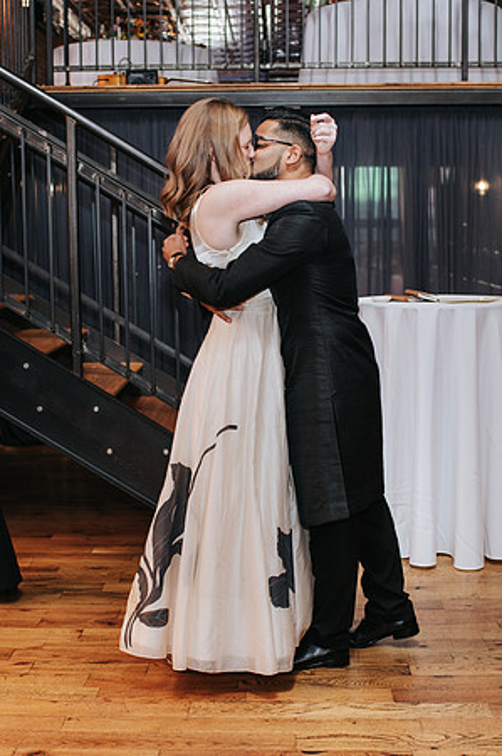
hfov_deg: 25.3
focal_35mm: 53
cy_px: 378
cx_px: 251
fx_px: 1116
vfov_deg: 37.4
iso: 800
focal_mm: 35
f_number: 3.2
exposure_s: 1/200
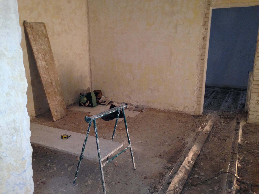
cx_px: 130
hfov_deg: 55.4
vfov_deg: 42.9
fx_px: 247
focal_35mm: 33
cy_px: 97
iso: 200
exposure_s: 1/17
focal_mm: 4.12
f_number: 2.4
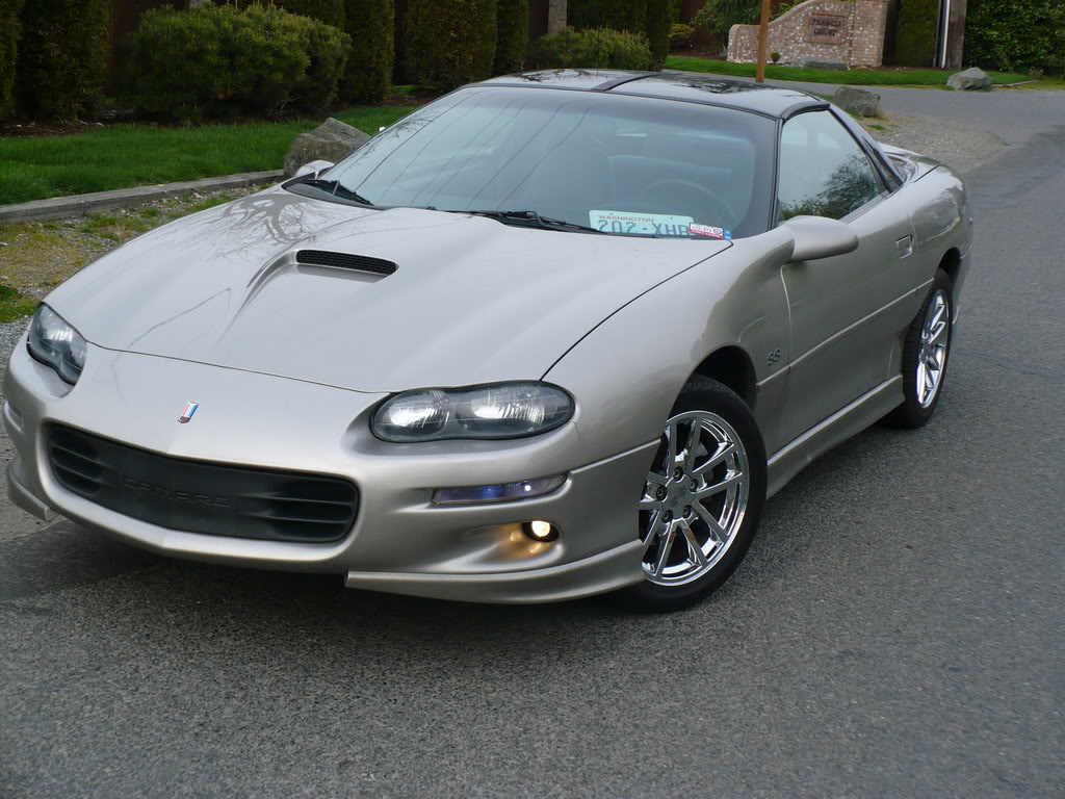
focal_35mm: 60
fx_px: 1846
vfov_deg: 24.4
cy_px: 400
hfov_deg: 32.2
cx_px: 532
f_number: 3.1
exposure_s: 1/250
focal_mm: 9.9
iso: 100
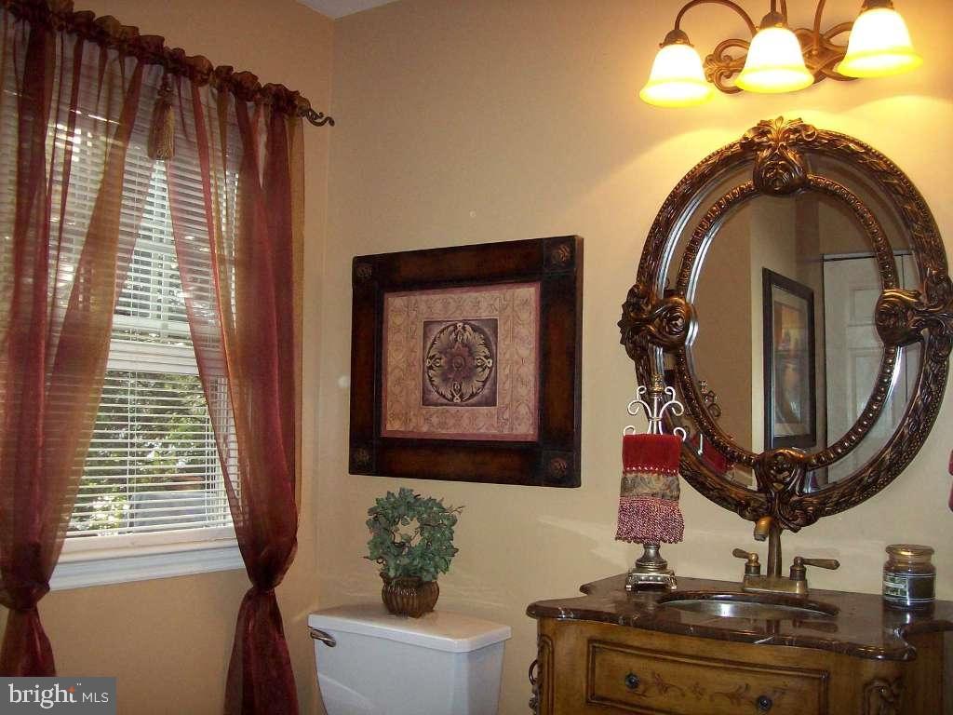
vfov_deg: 39.7
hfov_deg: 51.4
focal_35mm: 36
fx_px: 991
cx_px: 476
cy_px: 358
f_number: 2.7
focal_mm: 6
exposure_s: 1/64
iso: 140
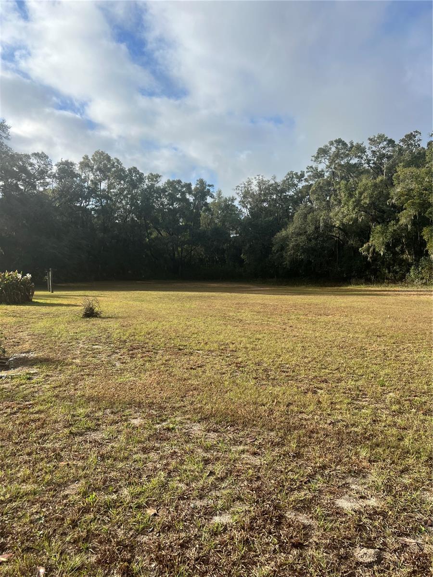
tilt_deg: -4.6
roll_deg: -0.9
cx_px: 216
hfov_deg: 53.1
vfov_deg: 67.3
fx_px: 434
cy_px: 288
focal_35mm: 26
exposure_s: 1/4115
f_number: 1.5
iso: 50
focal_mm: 5.7
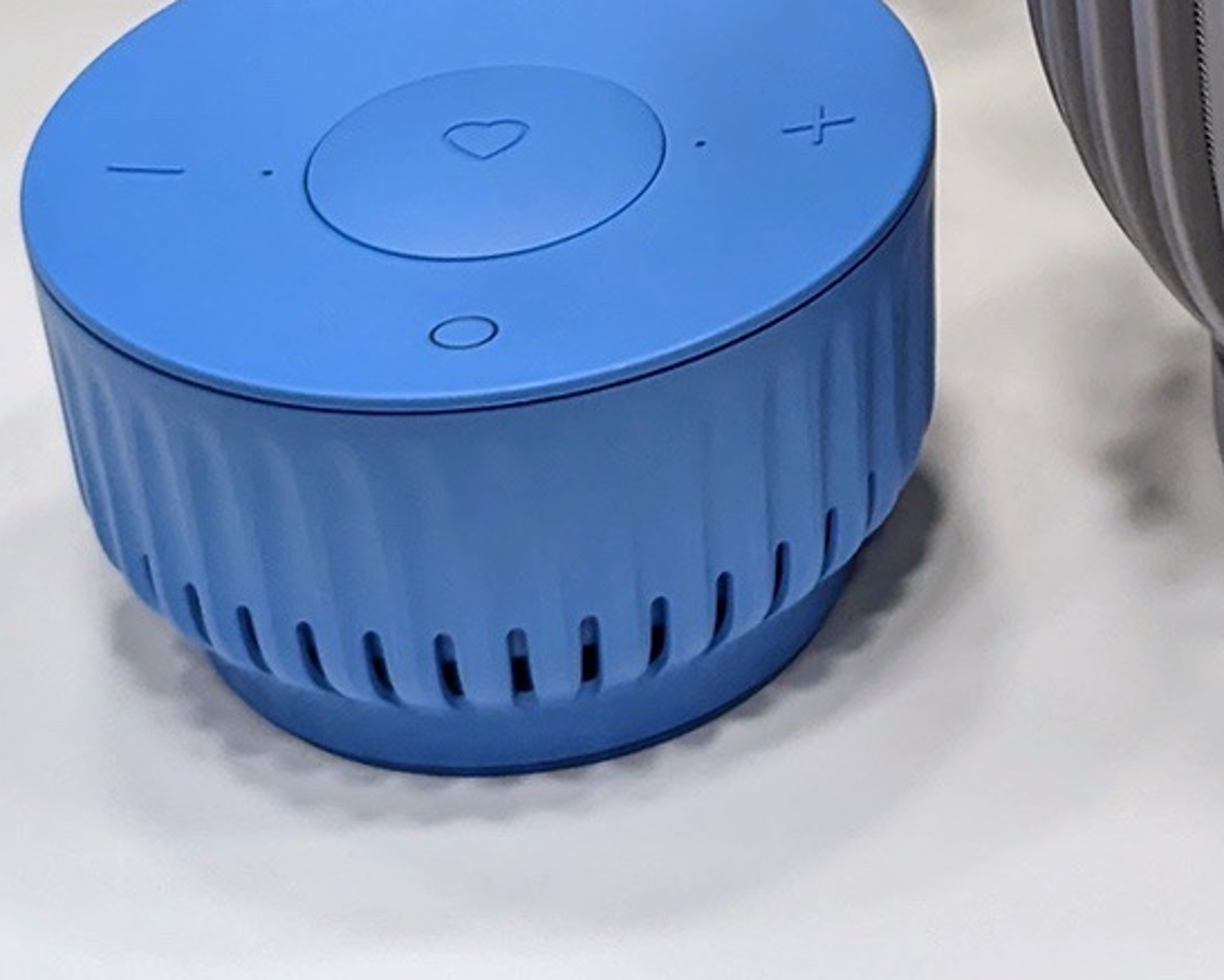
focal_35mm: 165
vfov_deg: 9.2
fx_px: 5978
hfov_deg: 11.3
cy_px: -426
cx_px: 1661
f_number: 1.85
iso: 194
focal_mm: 6.81
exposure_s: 1/199
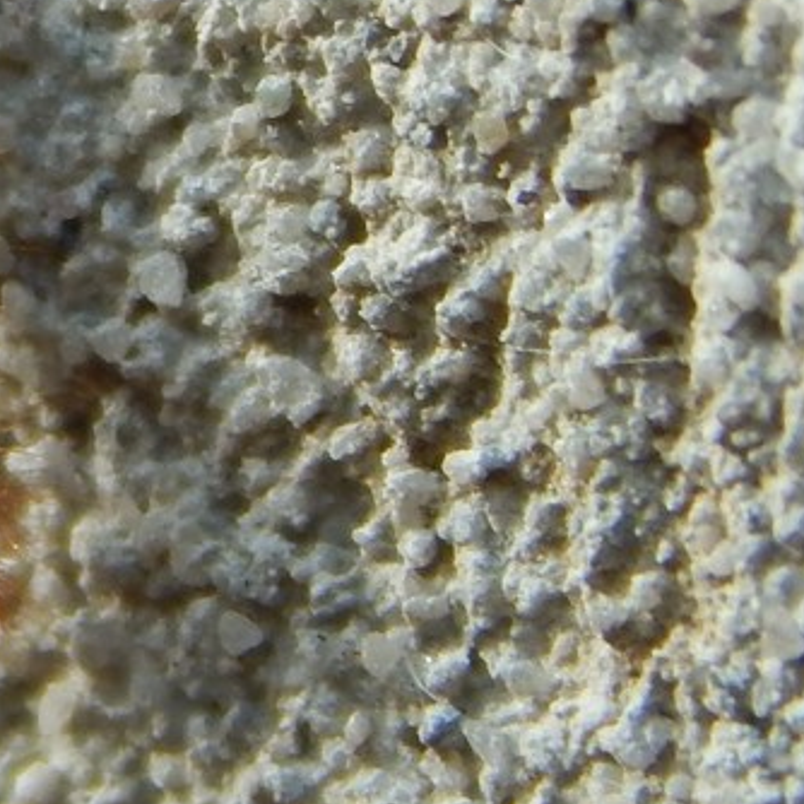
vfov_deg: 4.8
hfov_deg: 4.8
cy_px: 118
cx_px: -158
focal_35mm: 361
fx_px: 9486
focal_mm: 28.7
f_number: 5.1
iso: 125
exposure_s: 1/200
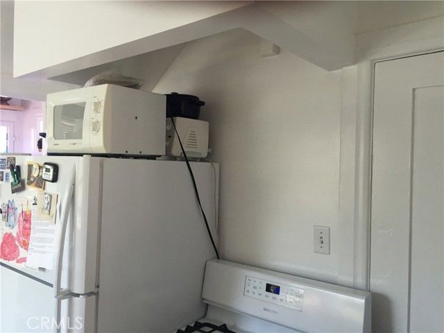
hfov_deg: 61.7
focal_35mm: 29
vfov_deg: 48.2
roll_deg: -3.6
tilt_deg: -1.8
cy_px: 166
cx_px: 222
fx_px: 372
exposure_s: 1/30
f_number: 2.2
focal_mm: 4.15
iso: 80
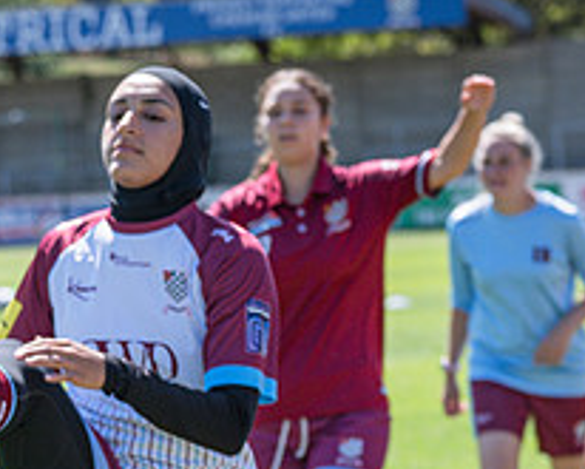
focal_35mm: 296
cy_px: 589
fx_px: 5127
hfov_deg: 6.5
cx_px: 159
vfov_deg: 5.2
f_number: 4
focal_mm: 78
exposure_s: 1/1000
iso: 200
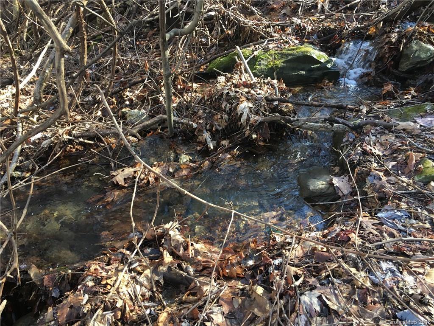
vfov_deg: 48.2
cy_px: 163
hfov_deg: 61.7
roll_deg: -3.0
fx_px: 364
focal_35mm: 29
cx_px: 217
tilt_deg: -33.7
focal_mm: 4.15
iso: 25
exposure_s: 1/40
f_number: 2.2
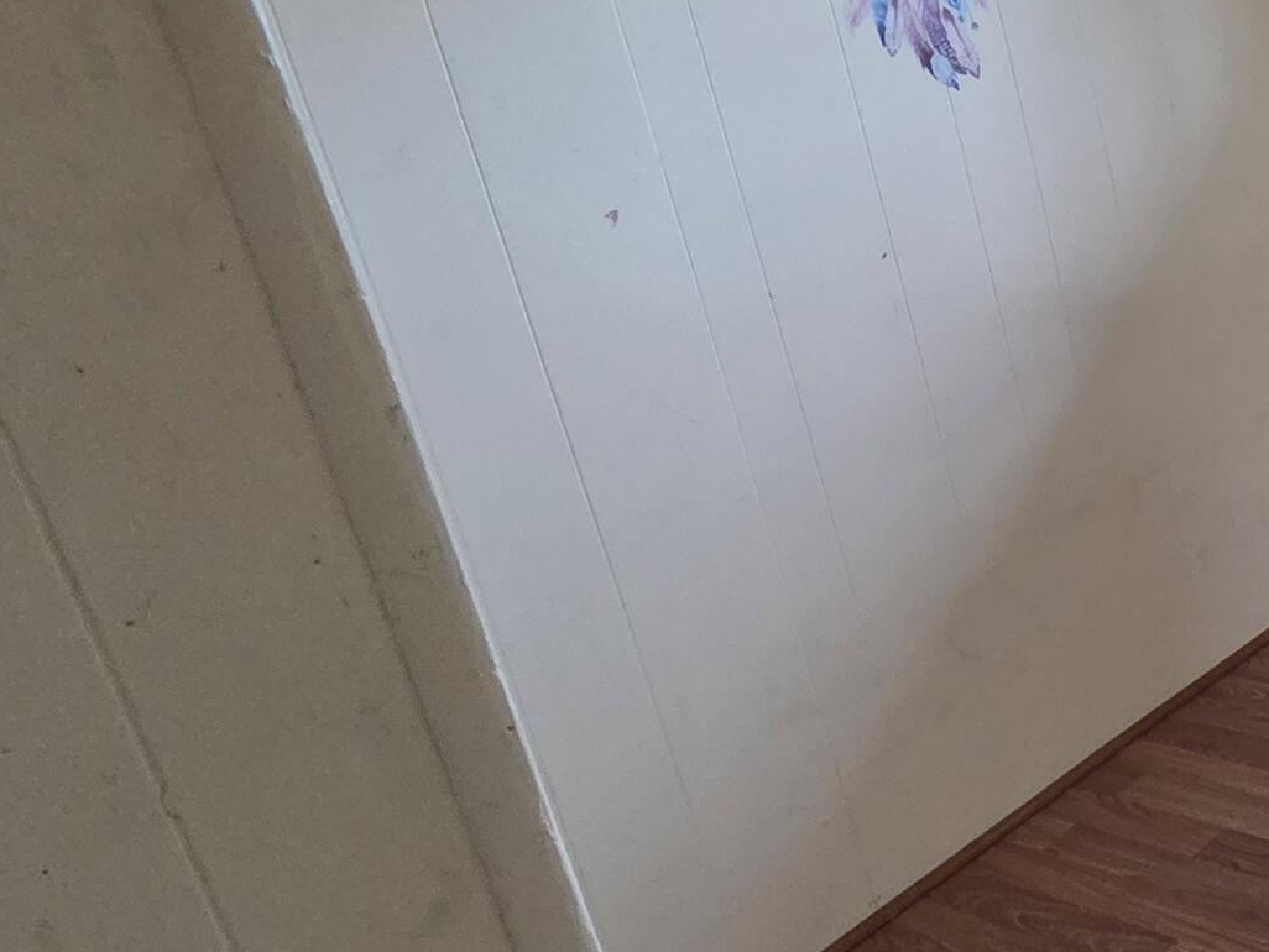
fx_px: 1393
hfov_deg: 34.9
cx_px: 1633
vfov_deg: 37.3
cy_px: 308
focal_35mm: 38
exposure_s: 1/60
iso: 500
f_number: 2.2
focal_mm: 2.2
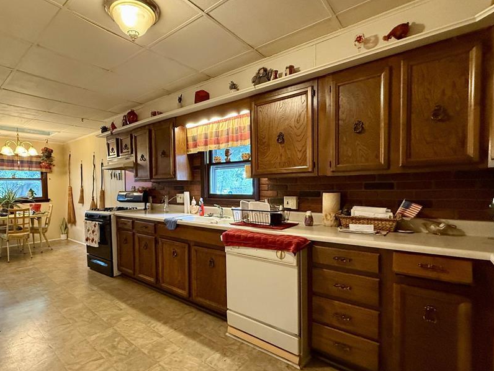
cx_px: 207
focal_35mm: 18
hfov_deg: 87.0
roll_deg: +1.2
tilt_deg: -1.3
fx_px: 257
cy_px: 198
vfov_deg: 71.5
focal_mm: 2.22
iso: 500
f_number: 2.2
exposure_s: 1/60
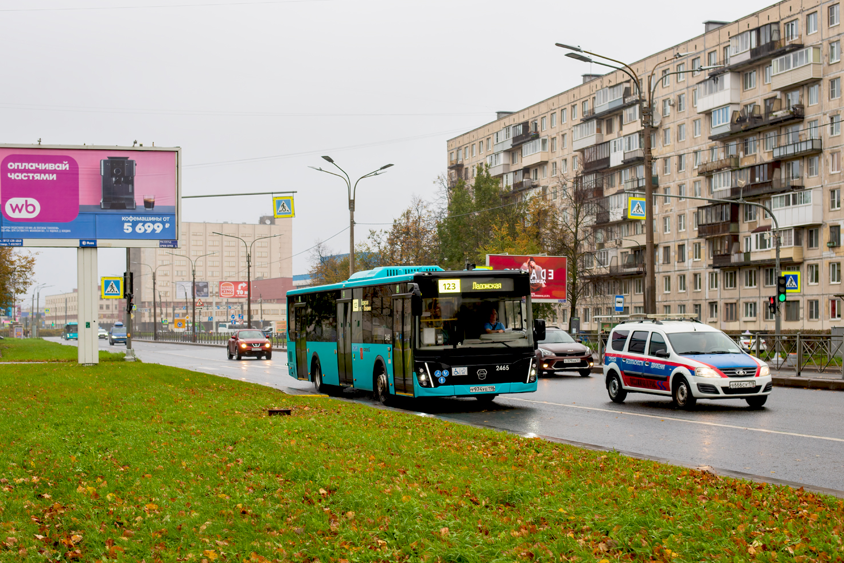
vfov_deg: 26.5
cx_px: 416
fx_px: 1195
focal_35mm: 51
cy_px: 280
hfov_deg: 38.9
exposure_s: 1/320
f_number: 5
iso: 400
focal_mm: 50
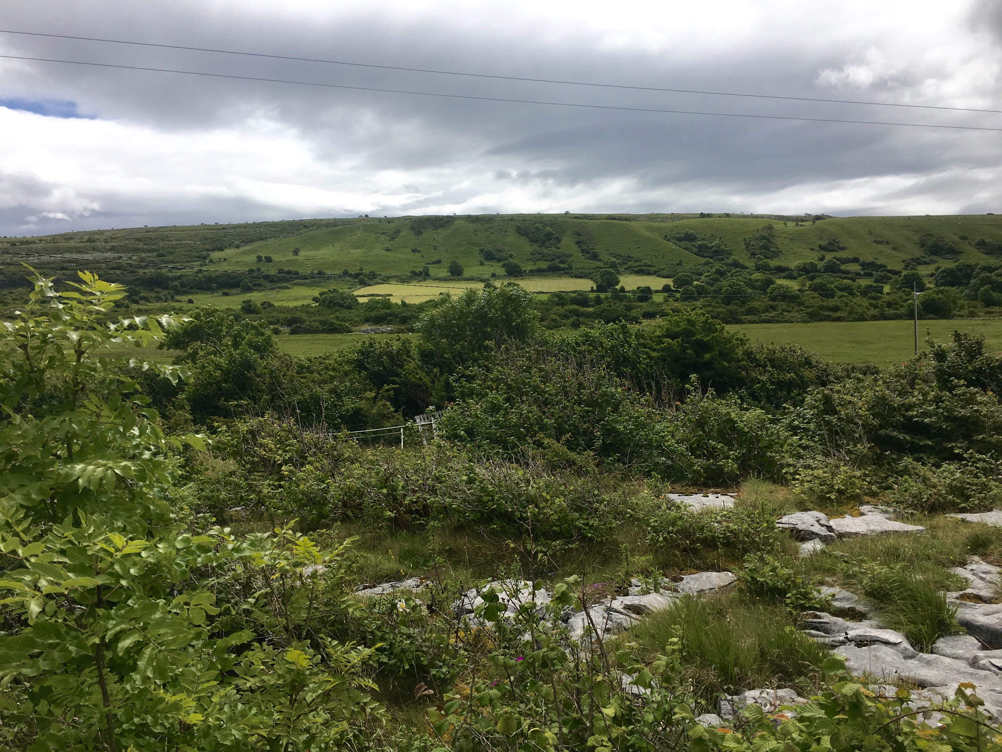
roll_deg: +1.4
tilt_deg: -3.9
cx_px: 501
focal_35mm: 29
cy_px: 376
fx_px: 839
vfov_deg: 48.2
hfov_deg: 61.7
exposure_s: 1/2653
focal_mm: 4.15
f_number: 2.2
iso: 25
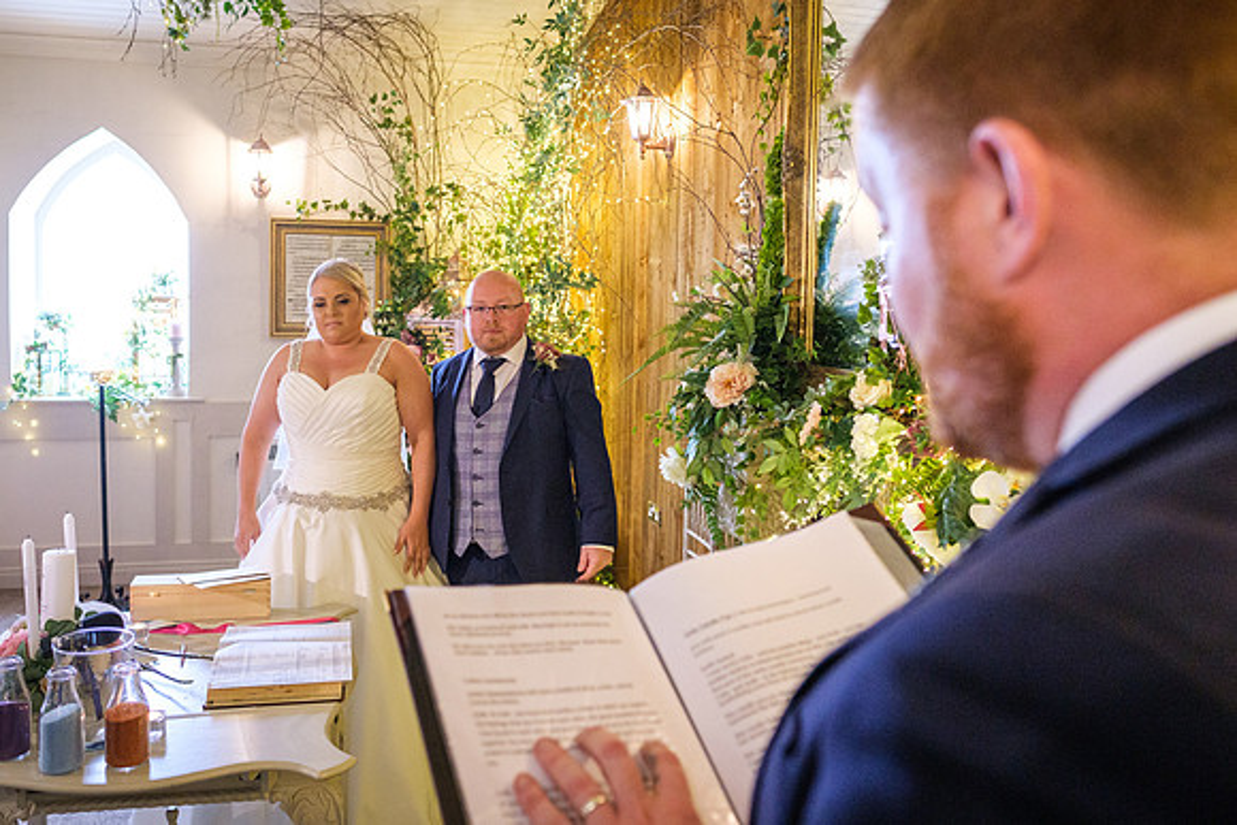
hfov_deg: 65.5
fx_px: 955
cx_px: 524
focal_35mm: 28
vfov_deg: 46.6
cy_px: 354
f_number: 2.5
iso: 2000
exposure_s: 1/160
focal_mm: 16
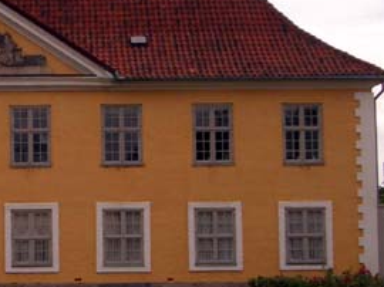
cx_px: -1
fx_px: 1108
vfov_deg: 14.8
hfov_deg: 19.1
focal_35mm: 100
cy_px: 181
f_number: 5
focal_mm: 8.2
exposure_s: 1/640
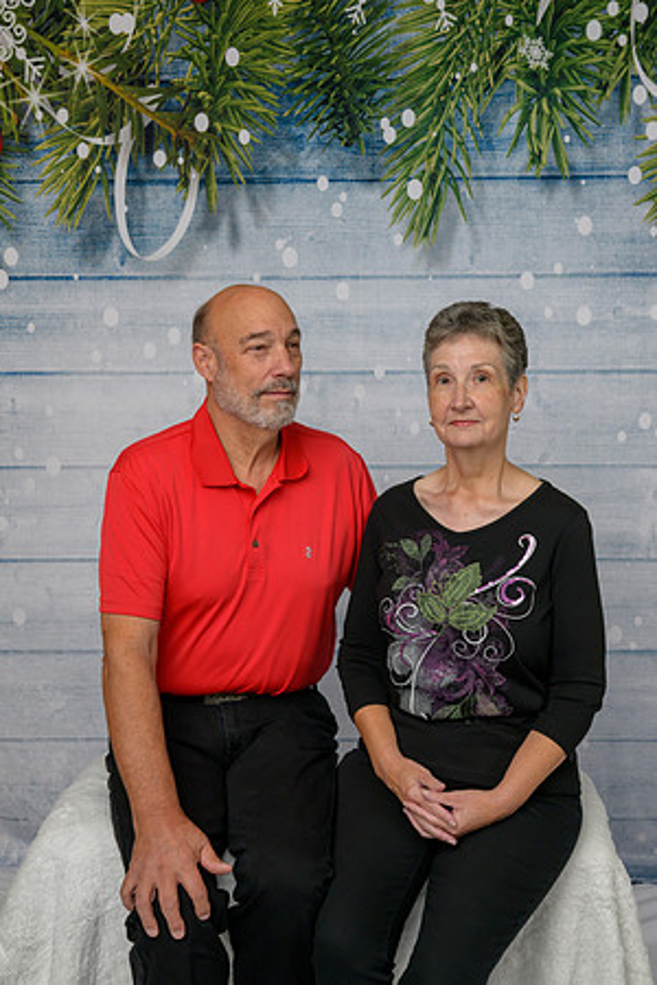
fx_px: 1204
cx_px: 328
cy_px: 492
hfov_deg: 30.5
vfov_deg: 44.5
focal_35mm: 44
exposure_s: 1/125
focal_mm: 44
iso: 400
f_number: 10
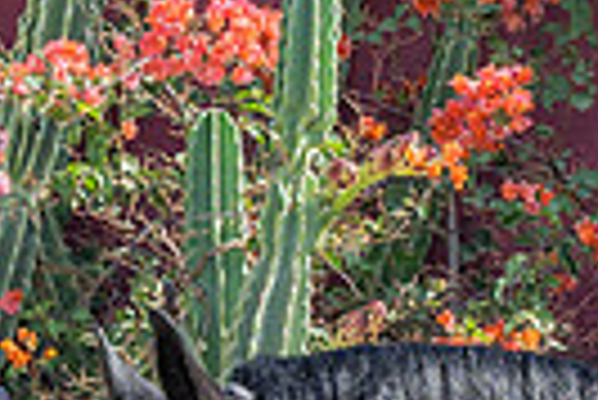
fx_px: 5321
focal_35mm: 320
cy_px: 814
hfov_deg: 6.4
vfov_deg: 4.3
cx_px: 842
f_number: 7.1
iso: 125
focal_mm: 29
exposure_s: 1/200
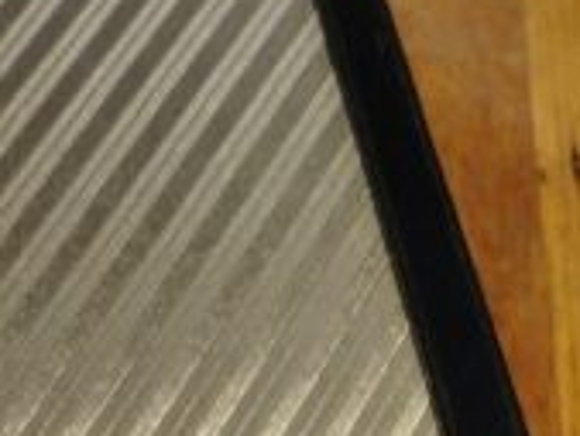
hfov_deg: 19.4
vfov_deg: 17.3
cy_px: 288
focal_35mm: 85
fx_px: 1425
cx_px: -347
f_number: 1.75
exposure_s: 1/25
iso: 5378
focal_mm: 5.25
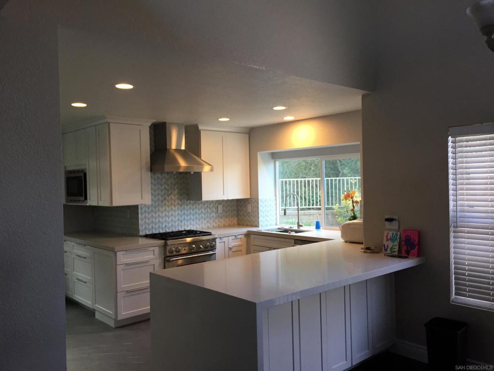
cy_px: 186
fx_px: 414
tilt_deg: -0.1
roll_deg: +1.1
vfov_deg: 48.2
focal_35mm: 29
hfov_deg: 61.7
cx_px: 247
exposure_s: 1/30
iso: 40
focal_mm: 4.15
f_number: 2.2
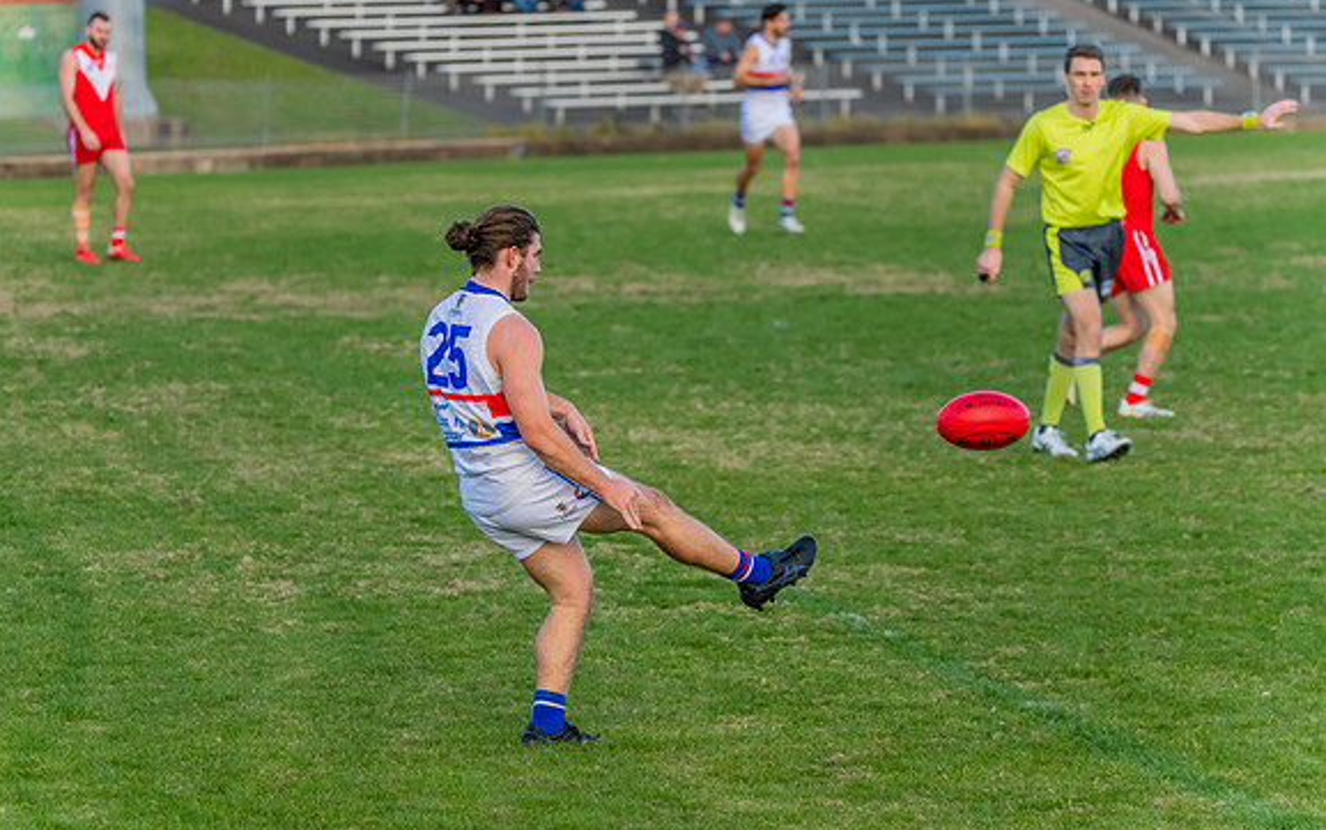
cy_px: 436
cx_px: 606
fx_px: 8025
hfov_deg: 9.4
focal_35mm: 222
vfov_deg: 5.9
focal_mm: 200
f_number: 5.3
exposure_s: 1/1600
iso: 1400
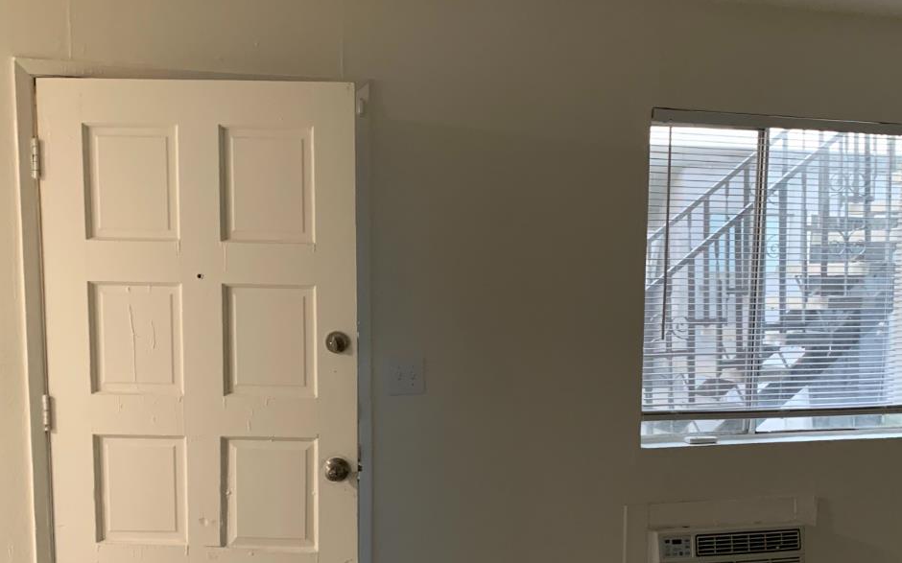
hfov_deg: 45.2
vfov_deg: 28.8
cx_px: 504
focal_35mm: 44
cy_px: 414
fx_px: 1081
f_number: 1.8
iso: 400
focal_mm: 4.25
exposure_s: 1/43
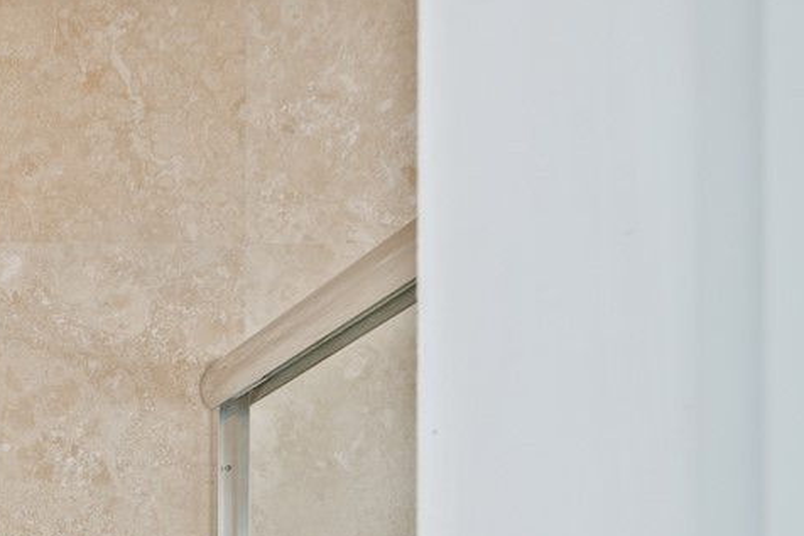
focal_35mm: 57
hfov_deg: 24.6
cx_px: -479
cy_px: 867
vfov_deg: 19.7
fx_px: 1272
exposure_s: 1/15
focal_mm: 16
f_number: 8
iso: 200
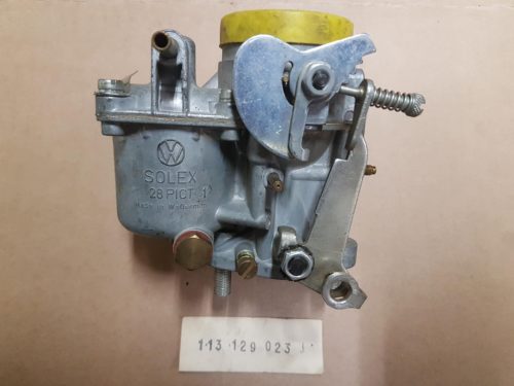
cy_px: 193
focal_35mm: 26
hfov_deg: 67.3
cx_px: 257
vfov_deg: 53.1
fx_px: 386
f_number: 1.7
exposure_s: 1/25
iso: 250
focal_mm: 4.2
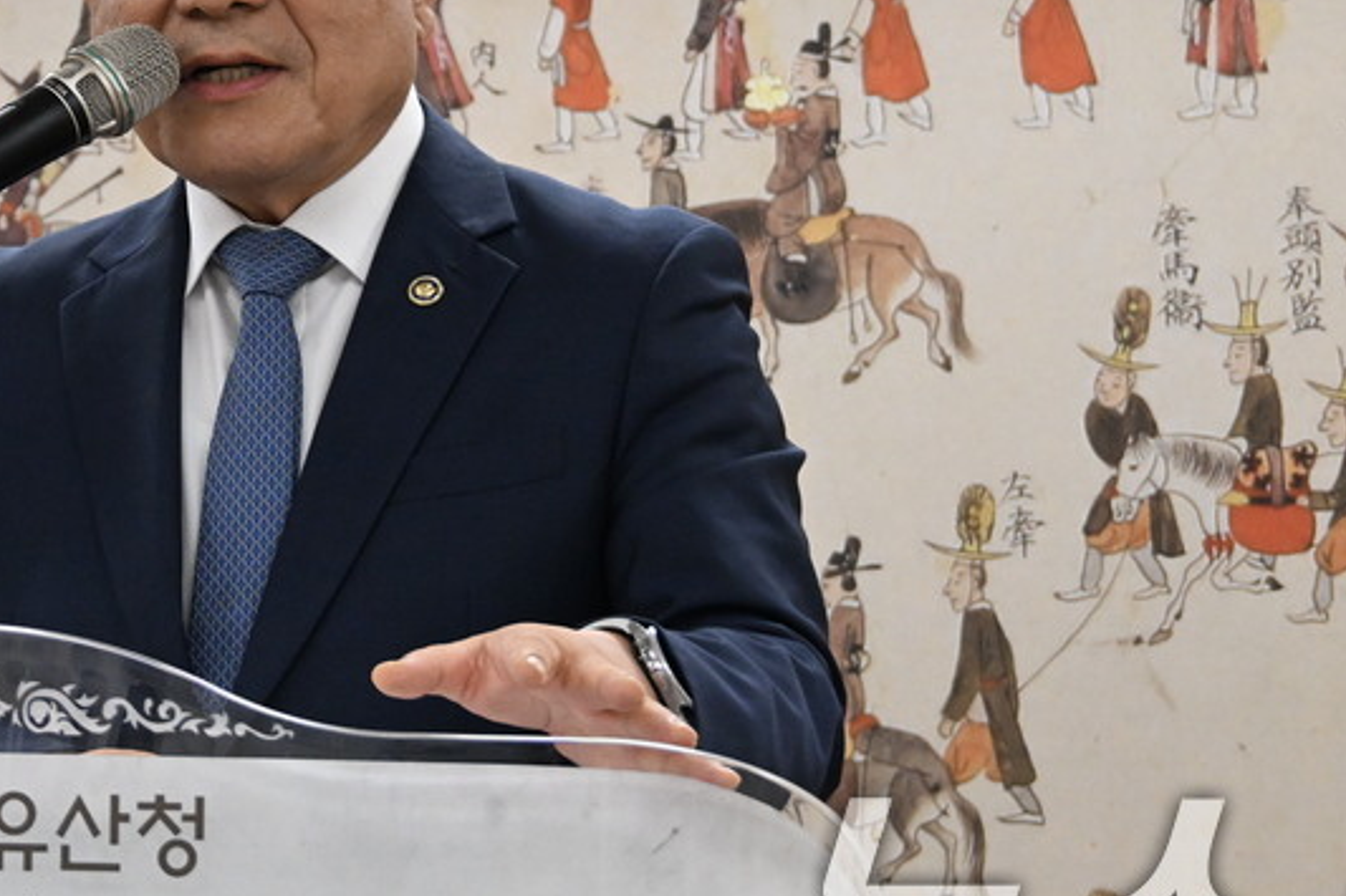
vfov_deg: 7.4
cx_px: 13
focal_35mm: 184
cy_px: -39
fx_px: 6877
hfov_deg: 11.1
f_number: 6.3
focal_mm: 70
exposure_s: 1/250
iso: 3200
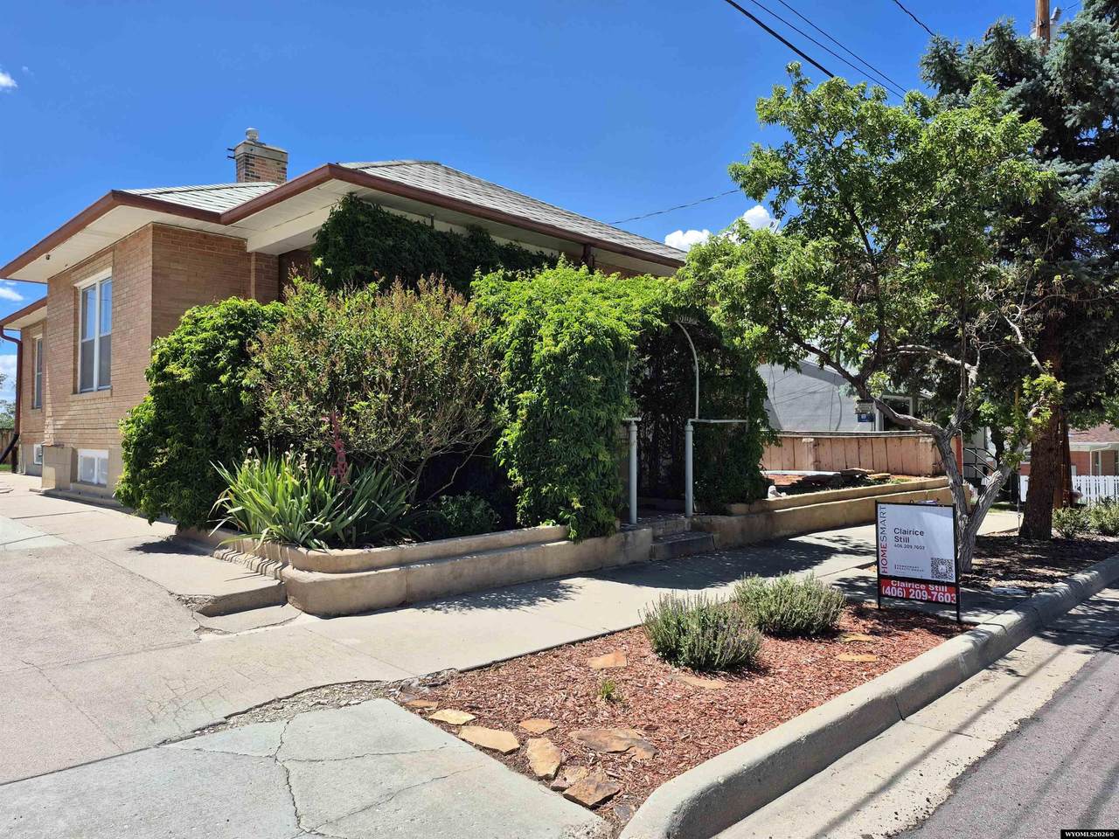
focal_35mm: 23
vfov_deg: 58.9
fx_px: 744
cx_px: 560
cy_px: 420
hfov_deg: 73.9
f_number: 1.8
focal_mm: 5.4
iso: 25
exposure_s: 1/1360
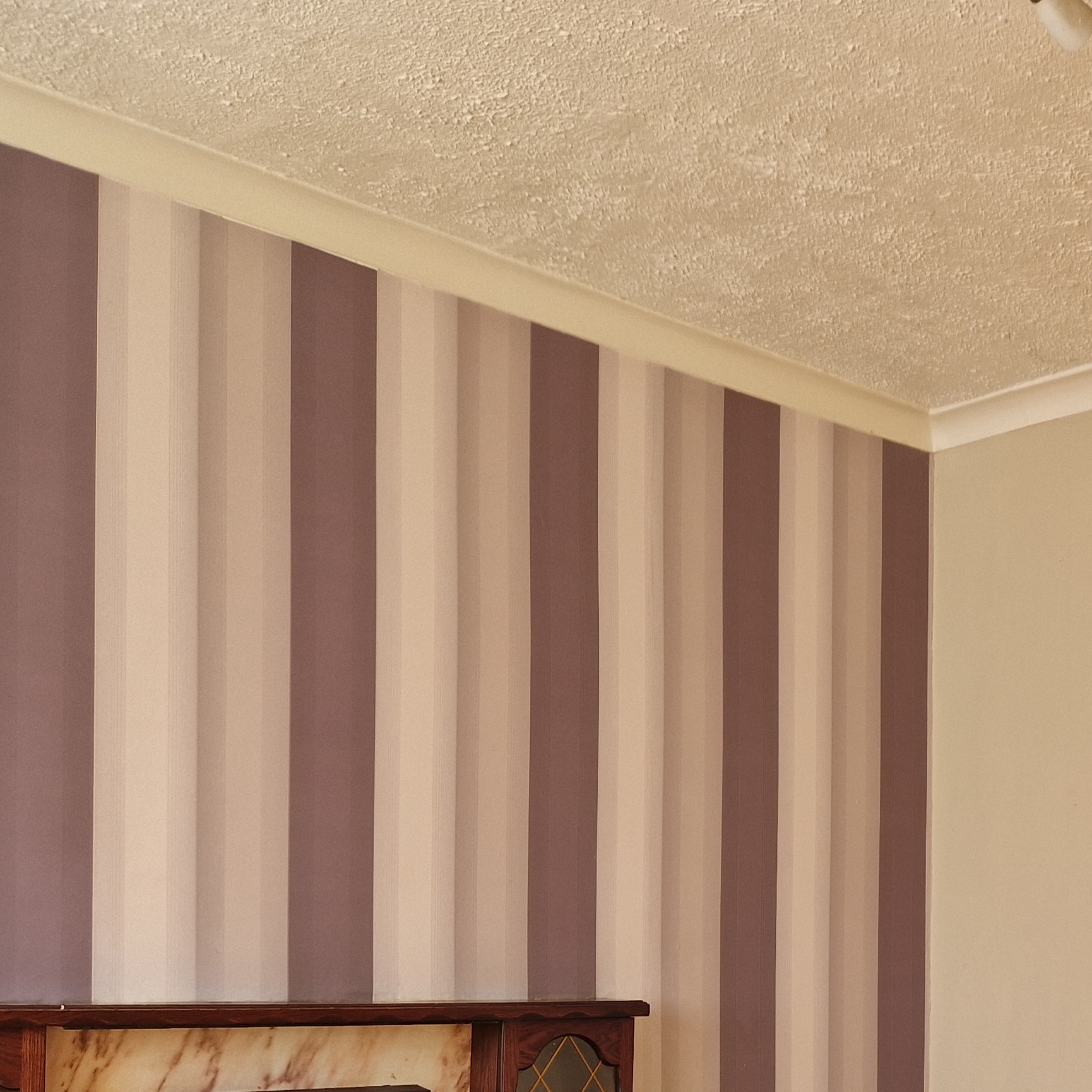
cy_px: 923
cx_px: 1200
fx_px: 1677
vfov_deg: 34.6
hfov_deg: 31.9
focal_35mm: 47
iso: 50
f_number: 1.8
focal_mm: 5.4
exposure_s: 1/180
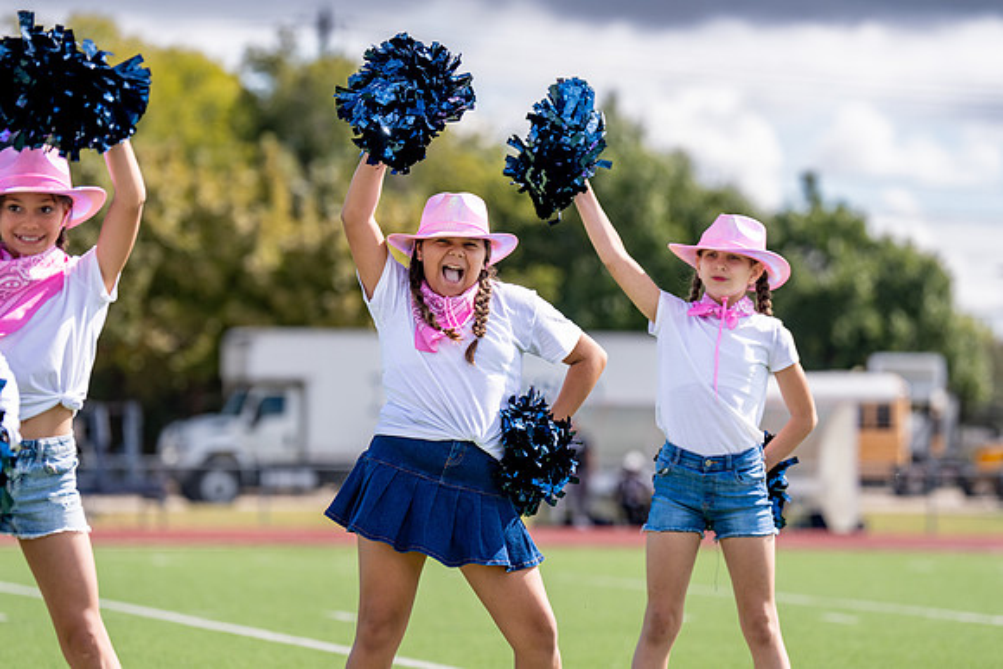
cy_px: 371
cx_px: 500
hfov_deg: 12.4
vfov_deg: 8.3
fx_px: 4611
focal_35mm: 165
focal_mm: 134
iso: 250
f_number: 2.8
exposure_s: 1/4000
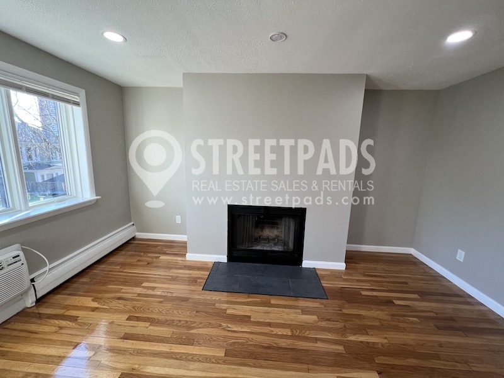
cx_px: 252
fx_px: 189
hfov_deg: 106.2
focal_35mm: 13
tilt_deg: -6.6
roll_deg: -2.3
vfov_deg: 89.9
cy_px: 189
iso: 80
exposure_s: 1/120
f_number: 1.8
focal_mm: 1.57
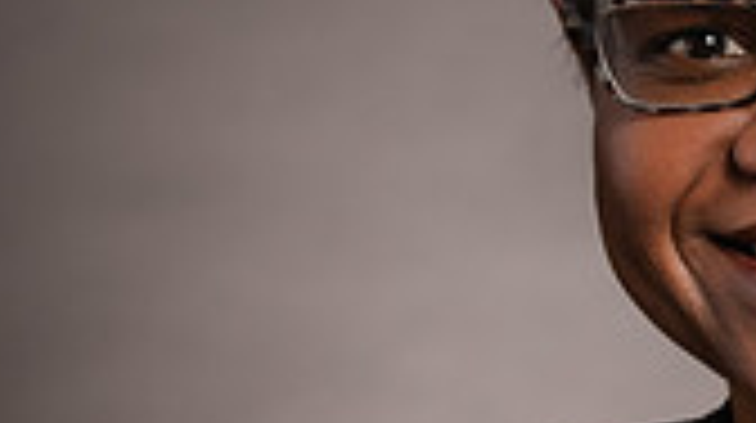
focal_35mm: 460
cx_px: 915
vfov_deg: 2.6
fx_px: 9210
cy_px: 433
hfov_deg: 4.7
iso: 320
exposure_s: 1/200
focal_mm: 95
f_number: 5.6
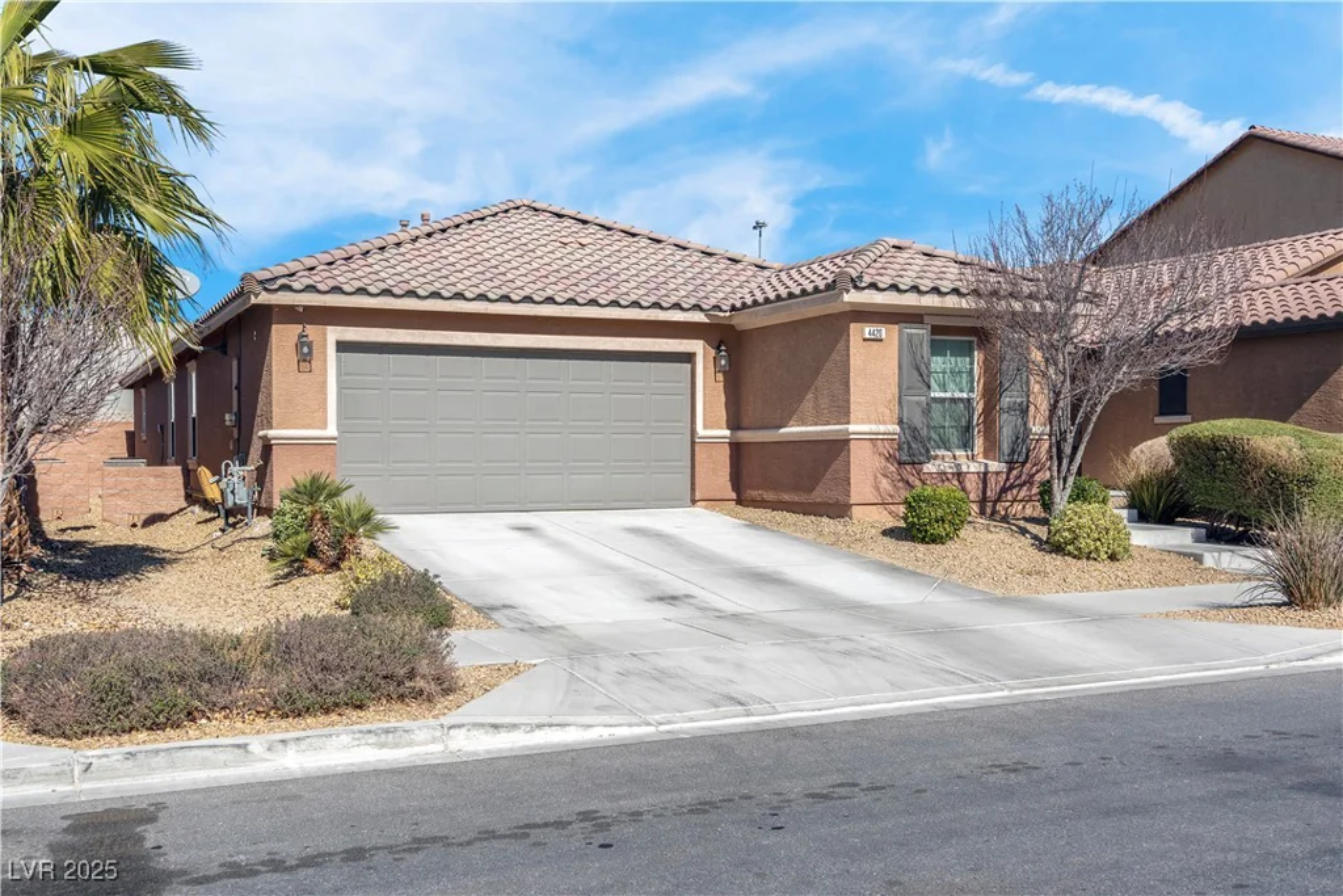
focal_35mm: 35
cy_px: 448
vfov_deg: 37.9
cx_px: 672
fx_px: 1306
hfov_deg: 54.4
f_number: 9
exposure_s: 1/320
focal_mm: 35
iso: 100
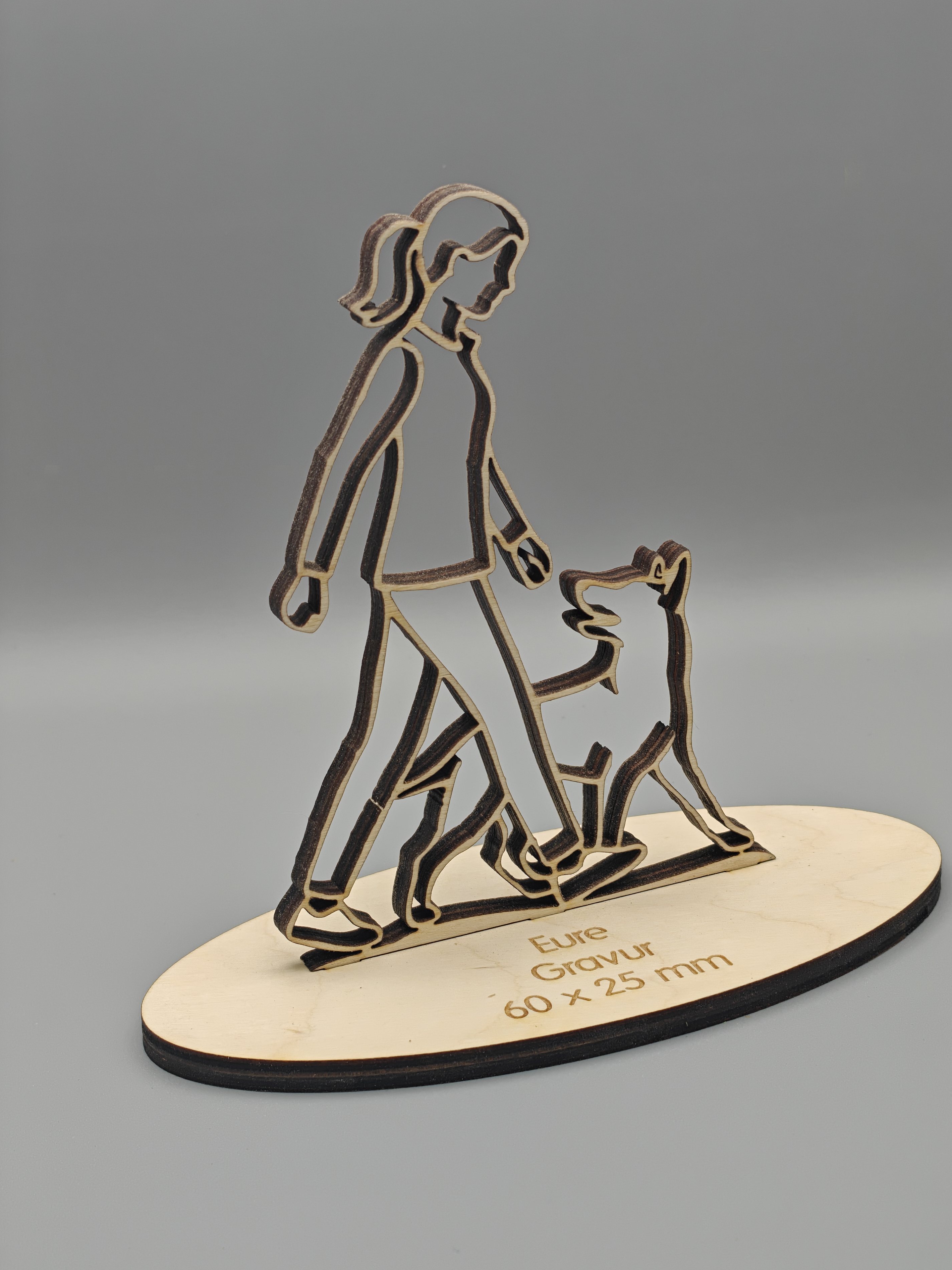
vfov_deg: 24.7
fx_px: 2897
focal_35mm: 79
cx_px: 498
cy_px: 637
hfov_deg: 18.7
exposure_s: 1/100
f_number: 16
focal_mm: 13.85
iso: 160
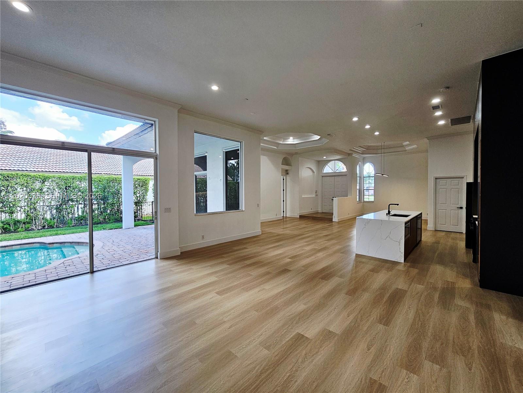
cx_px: 262
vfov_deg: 89.9
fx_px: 196
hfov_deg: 106.2
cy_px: 196
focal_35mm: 13
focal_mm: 2.2
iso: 64
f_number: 2.2
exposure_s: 1/60.2
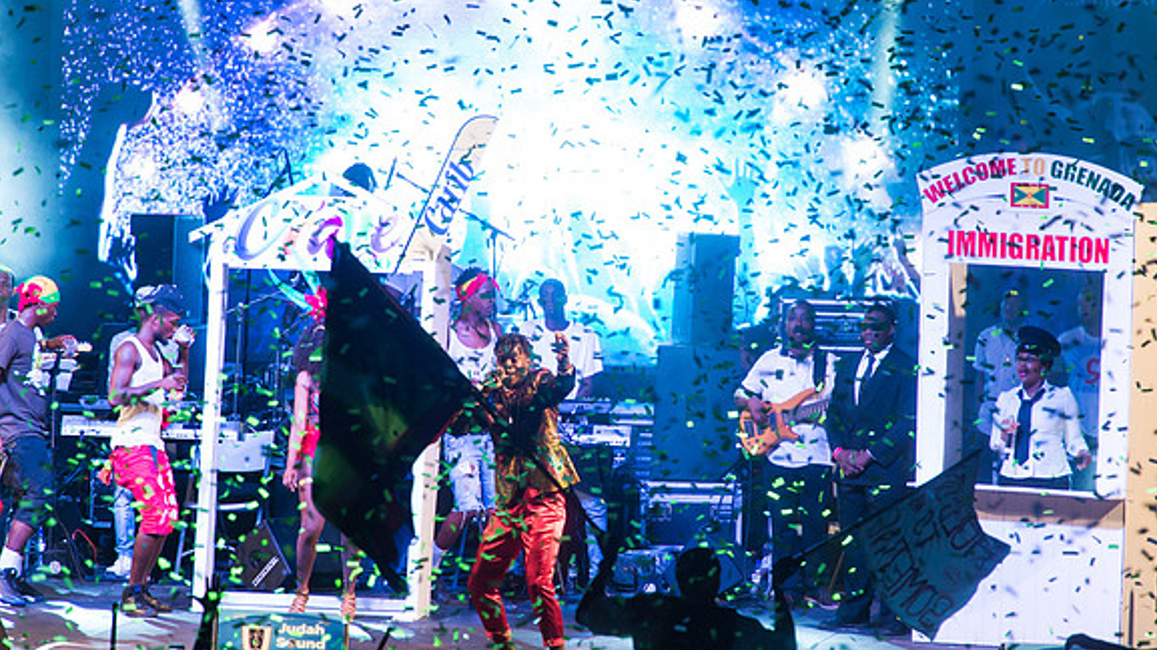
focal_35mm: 337
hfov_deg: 6.4
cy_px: 345
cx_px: 580
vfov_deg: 3.6
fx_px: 10335
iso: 3200
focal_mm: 320
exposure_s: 1/200
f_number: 5.6
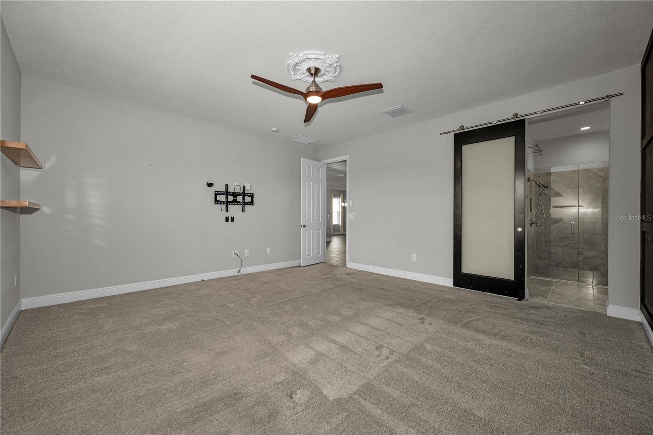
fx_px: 254
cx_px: 326
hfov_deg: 104.3
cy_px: 218
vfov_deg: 81.2
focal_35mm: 14
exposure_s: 1/60
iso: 160
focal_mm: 14
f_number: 8
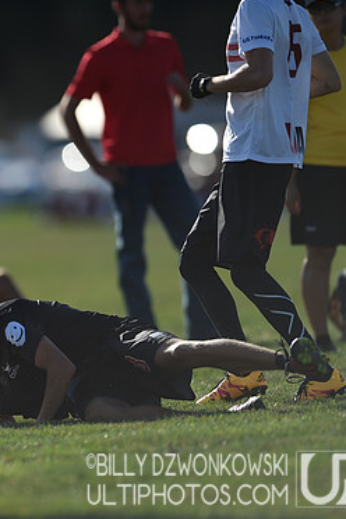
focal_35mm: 622
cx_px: -3
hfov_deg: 2.2
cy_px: 253
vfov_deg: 3.3
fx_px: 8966
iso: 100
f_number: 2.8
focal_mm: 400
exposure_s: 1/2000
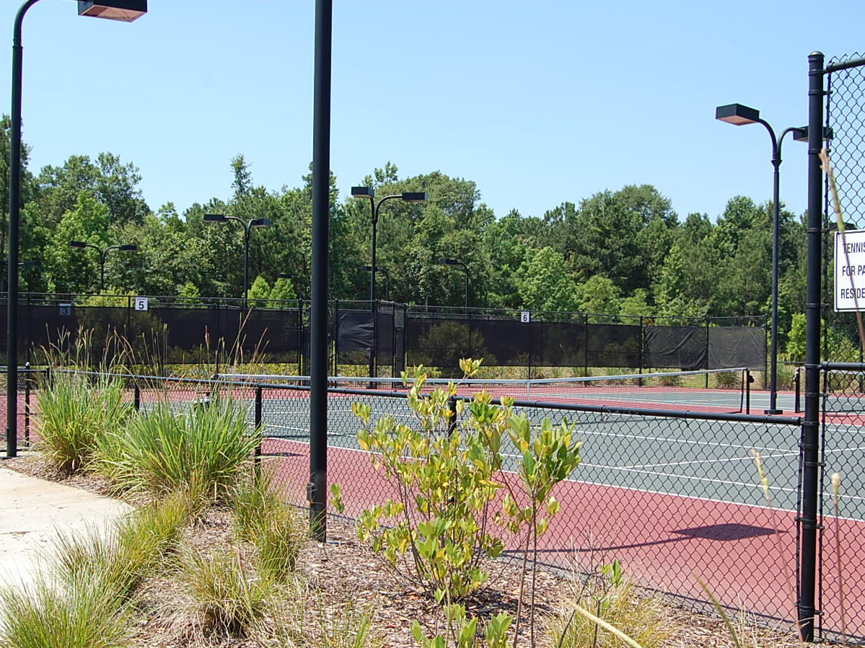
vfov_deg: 30.8
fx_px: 1174
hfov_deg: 40.4
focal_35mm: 47
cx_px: 431
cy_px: 359
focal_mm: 26
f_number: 8
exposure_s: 1/250
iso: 200
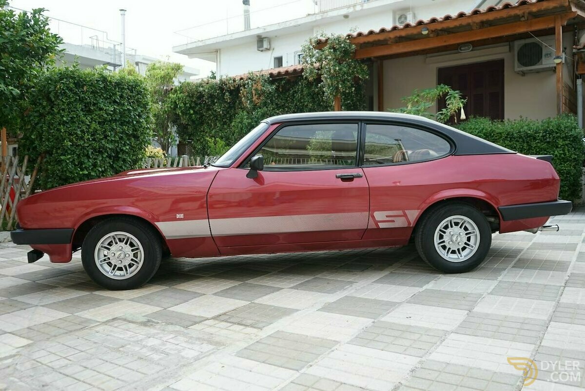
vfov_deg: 43.6
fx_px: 488
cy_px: 196
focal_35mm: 30
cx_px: 292
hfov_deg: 61.9
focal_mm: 30
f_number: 4.5
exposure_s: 1/125
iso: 160
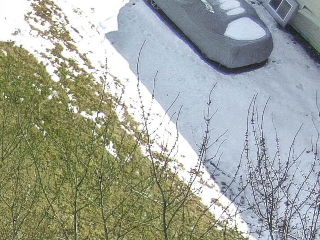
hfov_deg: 11.7
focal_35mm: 150
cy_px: 378
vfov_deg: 9.6
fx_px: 1387
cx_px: -328
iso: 100
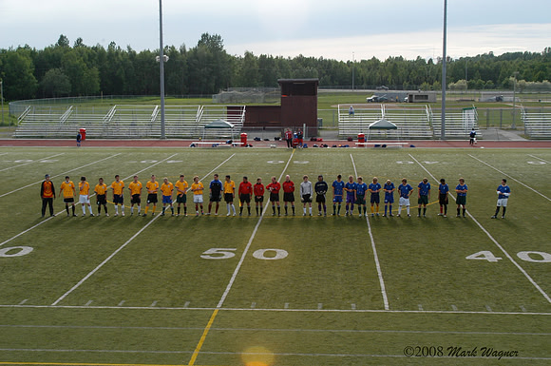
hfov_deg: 31.9
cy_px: 183
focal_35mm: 63
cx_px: 276
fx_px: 963
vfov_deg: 21.5
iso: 400
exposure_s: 1/350
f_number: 10
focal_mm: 42
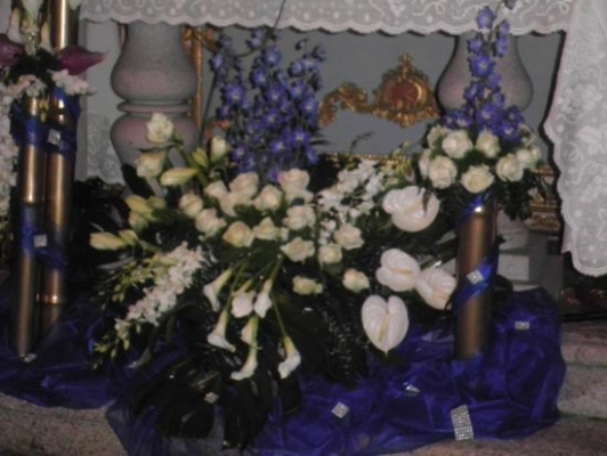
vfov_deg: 20.2
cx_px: 304
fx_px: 1281
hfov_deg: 26.7
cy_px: 228
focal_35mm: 73
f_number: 4.7
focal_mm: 13
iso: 800
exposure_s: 1/100
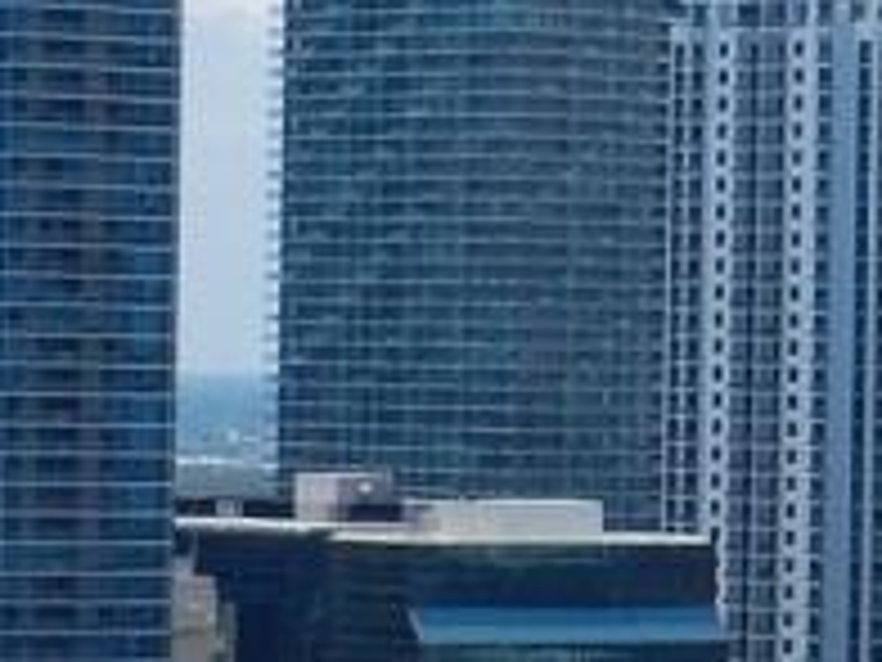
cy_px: 549
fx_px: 9529
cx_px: 1287
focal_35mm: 374
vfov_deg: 4.0
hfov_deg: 5.3
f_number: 4.5
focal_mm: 9
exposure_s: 1/1250
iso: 125
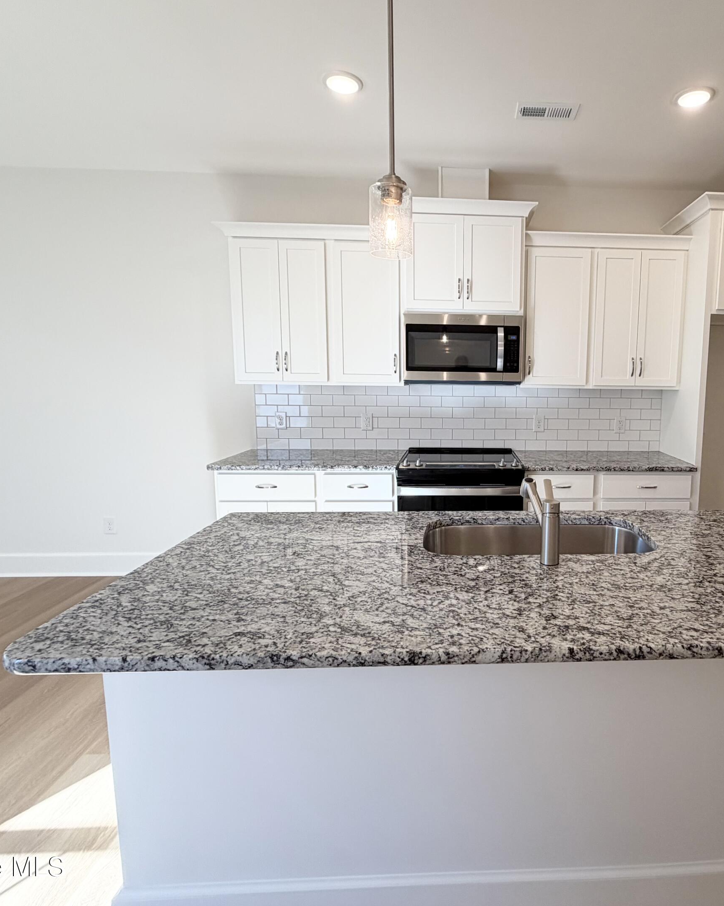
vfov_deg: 83.3
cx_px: 493
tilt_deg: -7.0
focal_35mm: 19
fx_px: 509
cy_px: 438
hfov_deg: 68.5
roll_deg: -0.6
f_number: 2.2
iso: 80
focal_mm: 2.22
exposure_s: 1/120
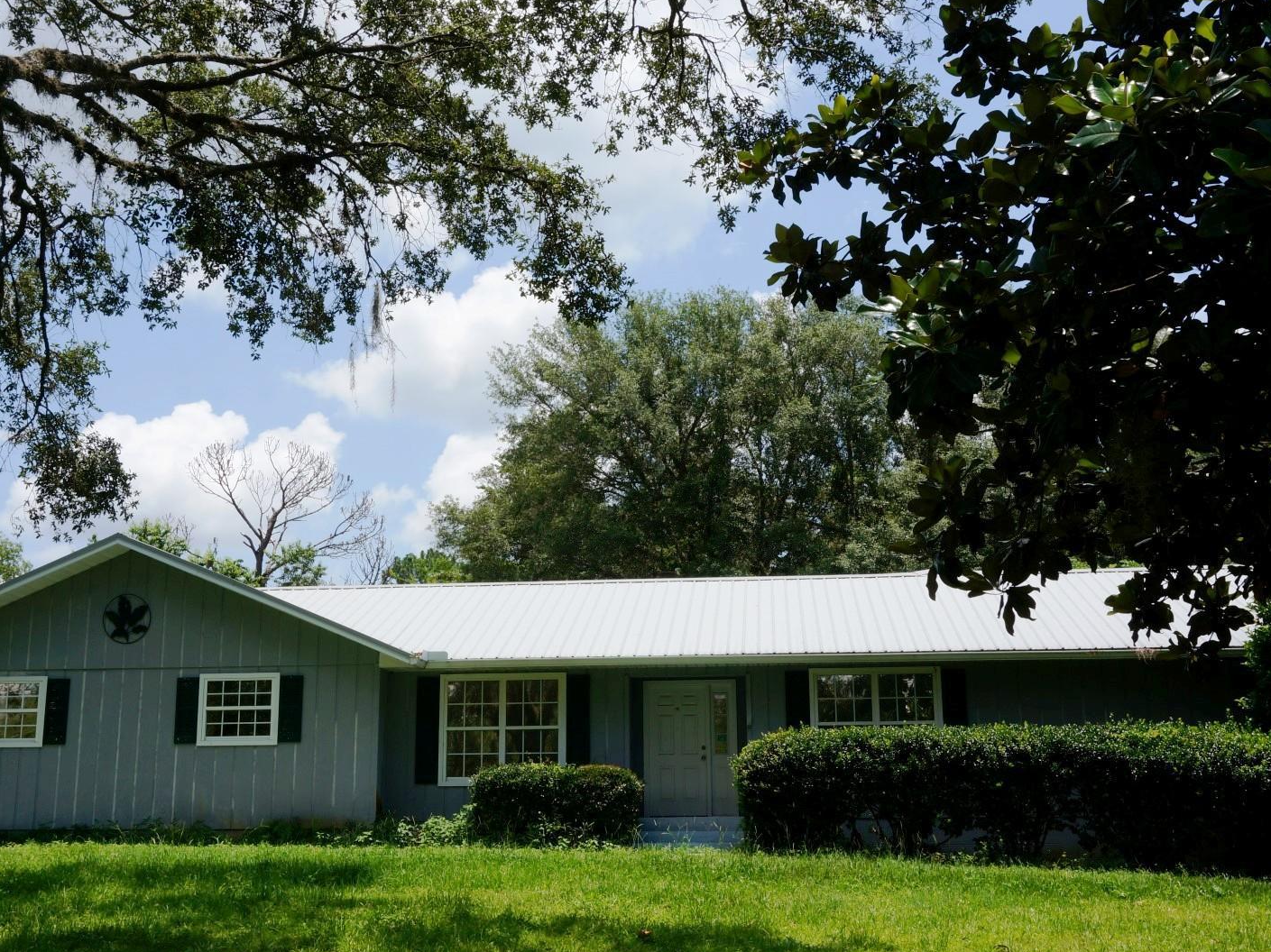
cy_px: 483
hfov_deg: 45.2
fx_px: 1525
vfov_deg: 34.7
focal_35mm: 42
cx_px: 616
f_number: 16
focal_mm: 25
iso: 100
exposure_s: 1/100
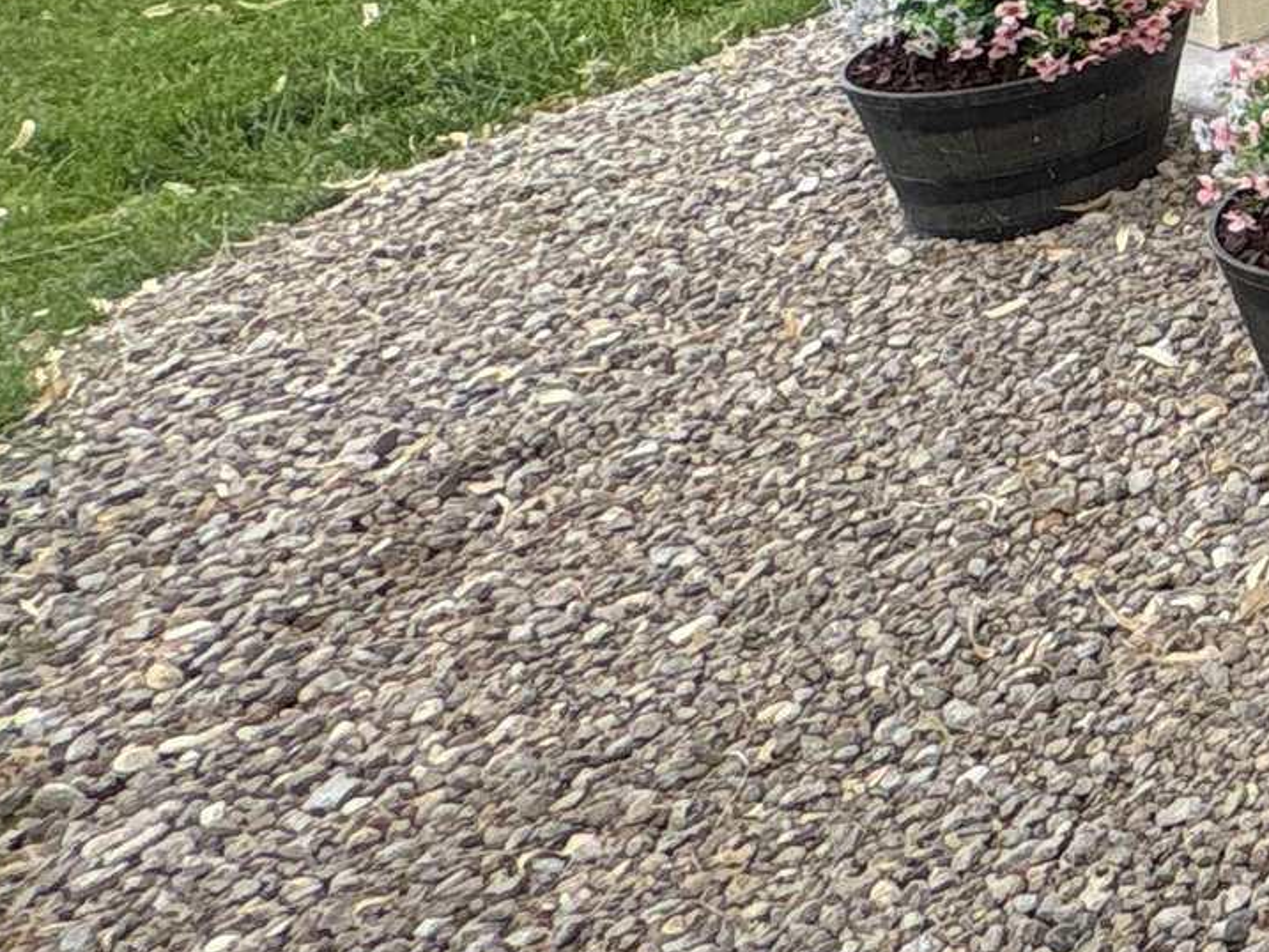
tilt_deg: -7.7
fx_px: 2200
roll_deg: -0.1
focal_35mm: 60
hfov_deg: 18.2
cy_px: -529
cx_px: 2646
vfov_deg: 20.4
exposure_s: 1/749
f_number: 2.2
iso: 40
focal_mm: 2.22
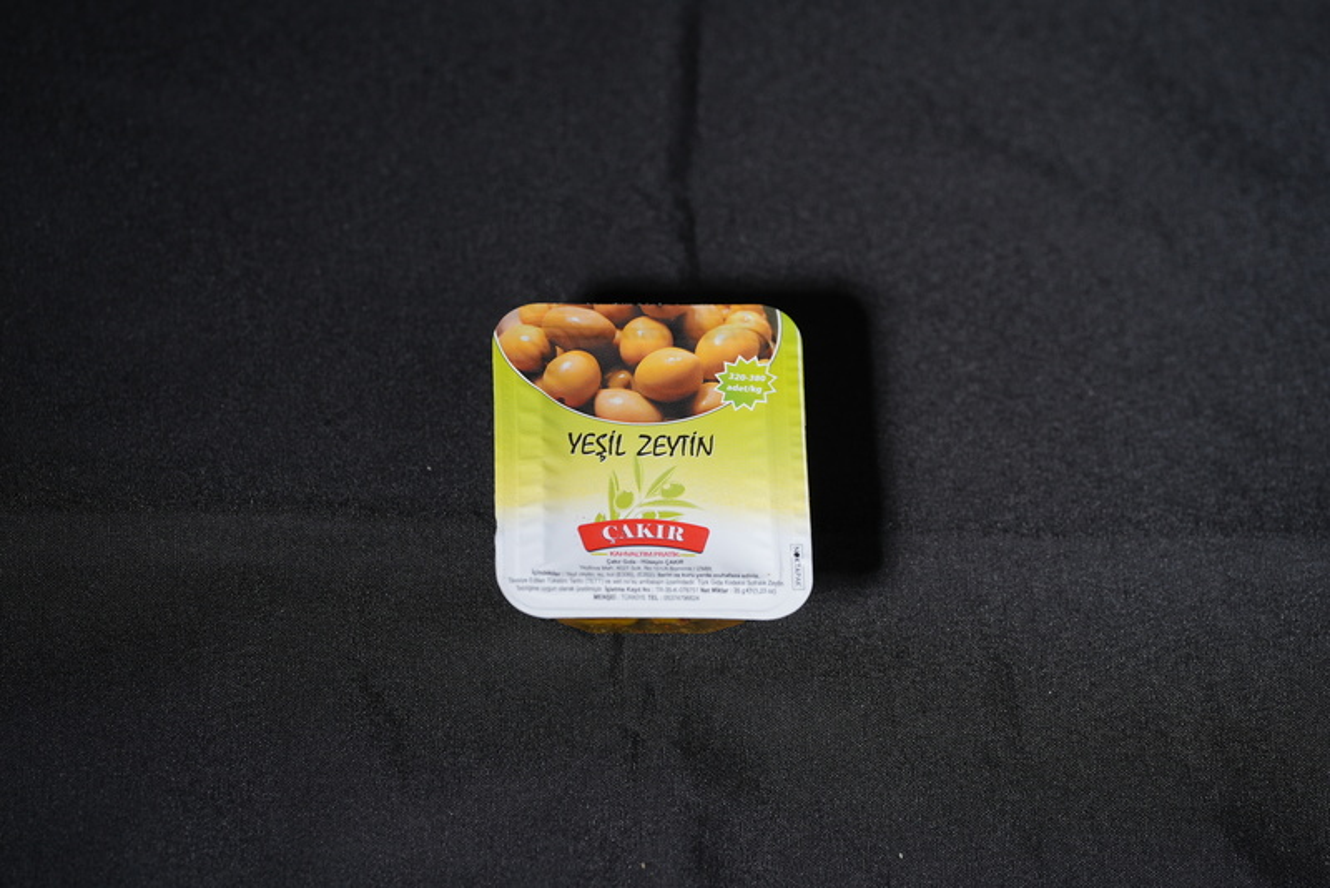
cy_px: 444
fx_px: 3880
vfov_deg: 13.1
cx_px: 665
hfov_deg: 19.4
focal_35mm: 105
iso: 80
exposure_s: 1/125
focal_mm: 105
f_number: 4.5
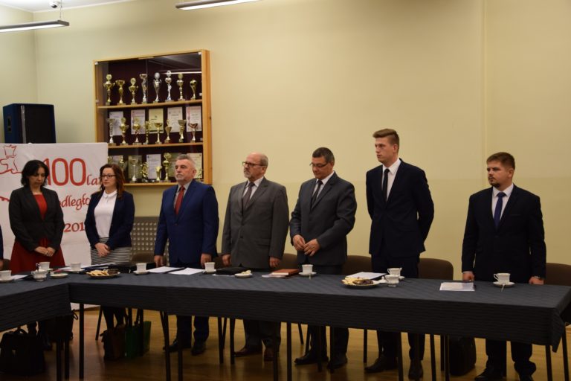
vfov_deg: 26.5
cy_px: 190
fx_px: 809
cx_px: 286
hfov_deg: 38.9
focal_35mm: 51
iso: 720
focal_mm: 34
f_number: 4.2
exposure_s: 1/60
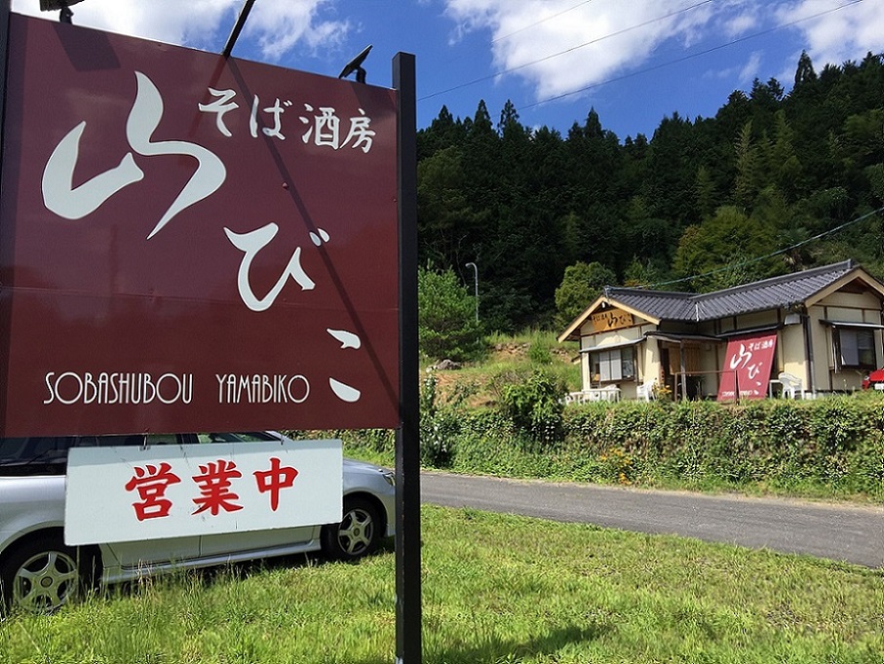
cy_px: 332
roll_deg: +1.1
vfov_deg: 48.3
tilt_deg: +7.3
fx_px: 741
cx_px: 442
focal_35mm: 29
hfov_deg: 61.6
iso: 32
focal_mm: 4.15
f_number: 2.2
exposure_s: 1/1319
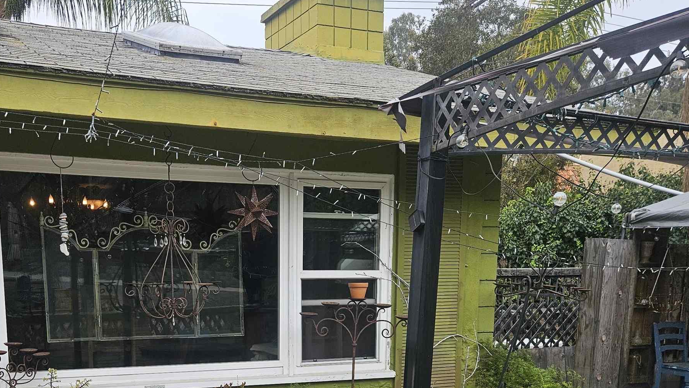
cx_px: 273
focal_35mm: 43
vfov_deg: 25.9
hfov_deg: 47.1
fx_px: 786
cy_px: 411
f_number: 1.8
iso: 80
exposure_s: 1/2000
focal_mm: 5.4
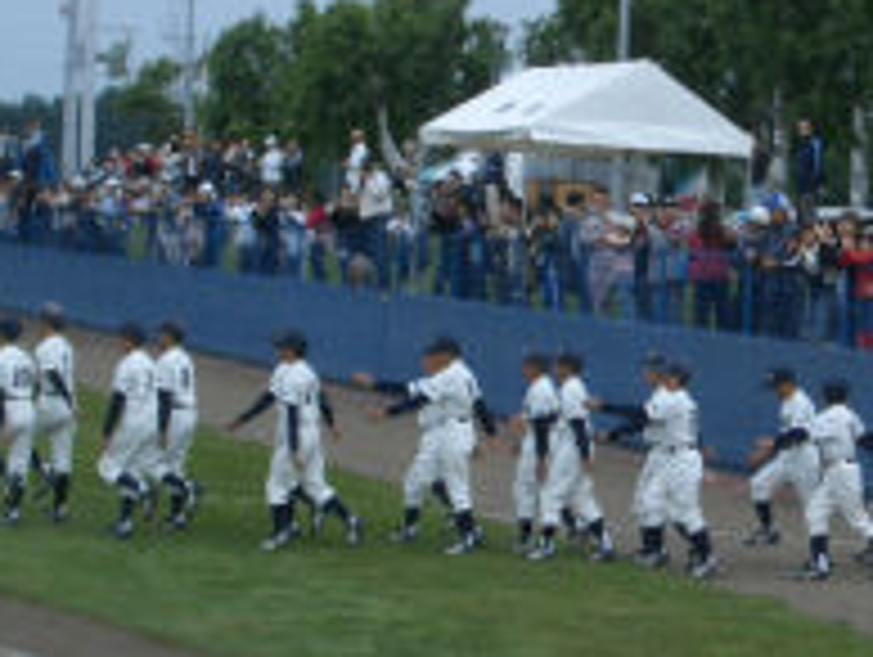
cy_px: 223
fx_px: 3409
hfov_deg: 14.5
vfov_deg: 11.0
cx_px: 644
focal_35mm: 135
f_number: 5.6
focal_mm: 10.2
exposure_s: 1/500
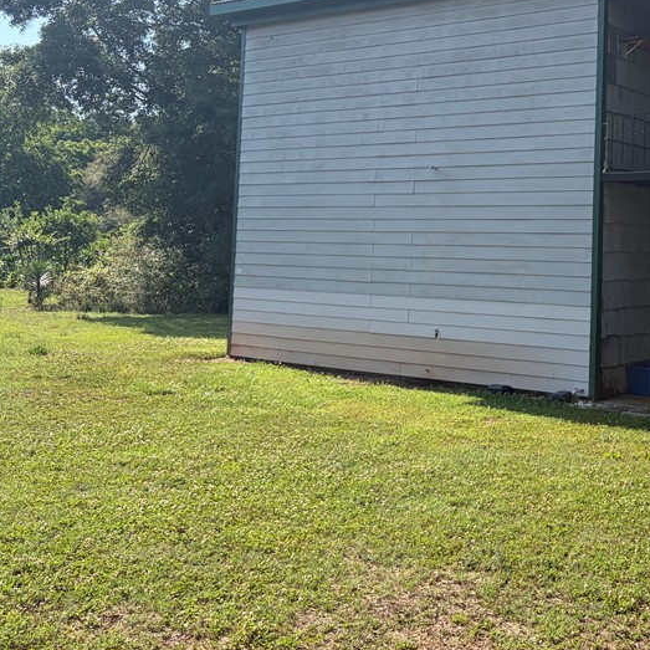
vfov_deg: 37.0
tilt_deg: +3.3
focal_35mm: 45
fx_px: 956
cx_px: 594
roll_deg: -0.8
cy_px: 194
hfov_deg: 35.2
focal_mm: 5.96
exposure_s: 1/4329
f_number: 1.6
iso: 64
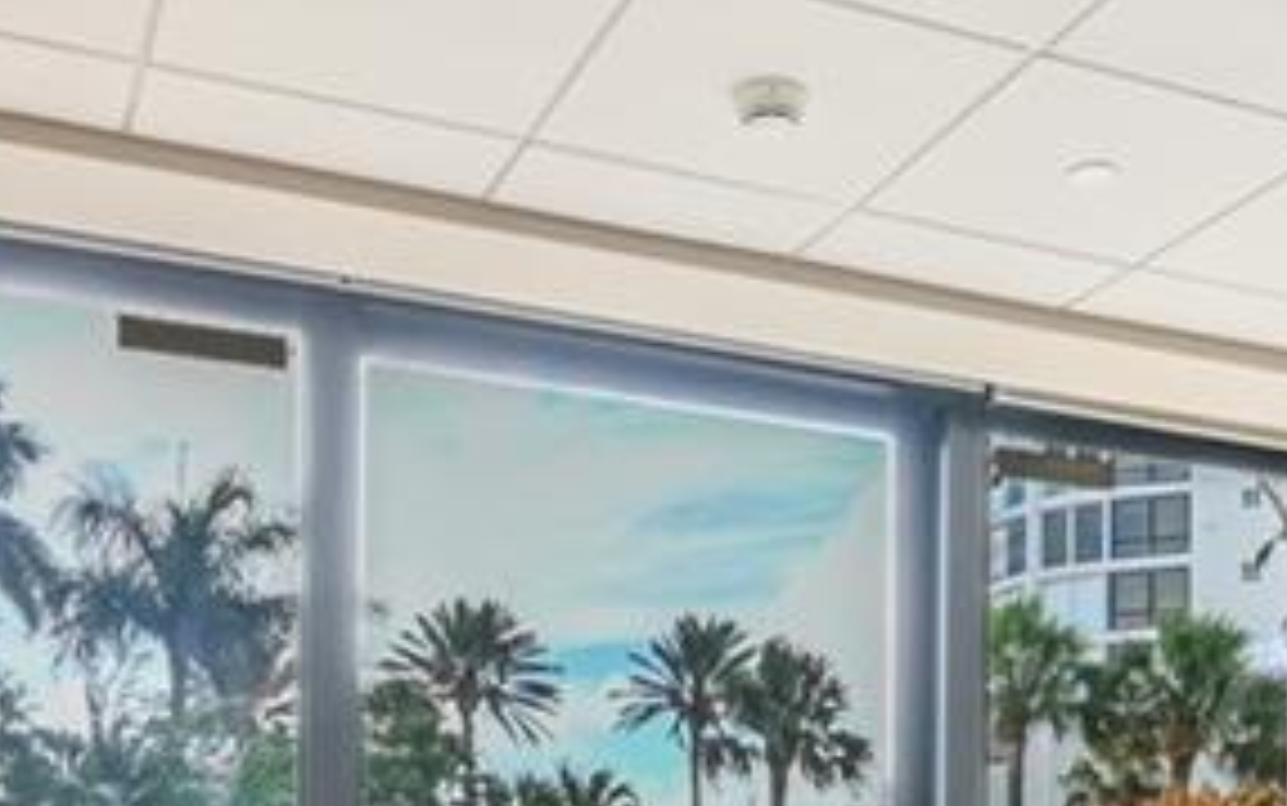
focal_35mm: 51
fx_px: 1790
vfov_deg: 22.5
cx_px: 734
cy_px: 1060
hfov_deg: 39.5
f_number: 11
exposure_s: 1/10
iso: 125
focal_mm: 14
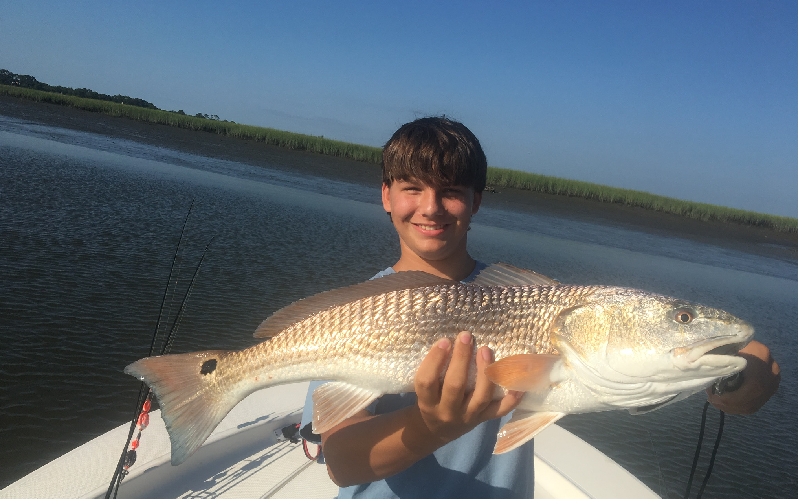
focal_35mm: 31
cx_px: 400
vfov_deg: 40.5
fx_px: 674
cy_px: 285
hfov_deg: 61.2
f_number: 2.2
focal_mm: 4.15
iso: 25
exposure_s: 1/2653
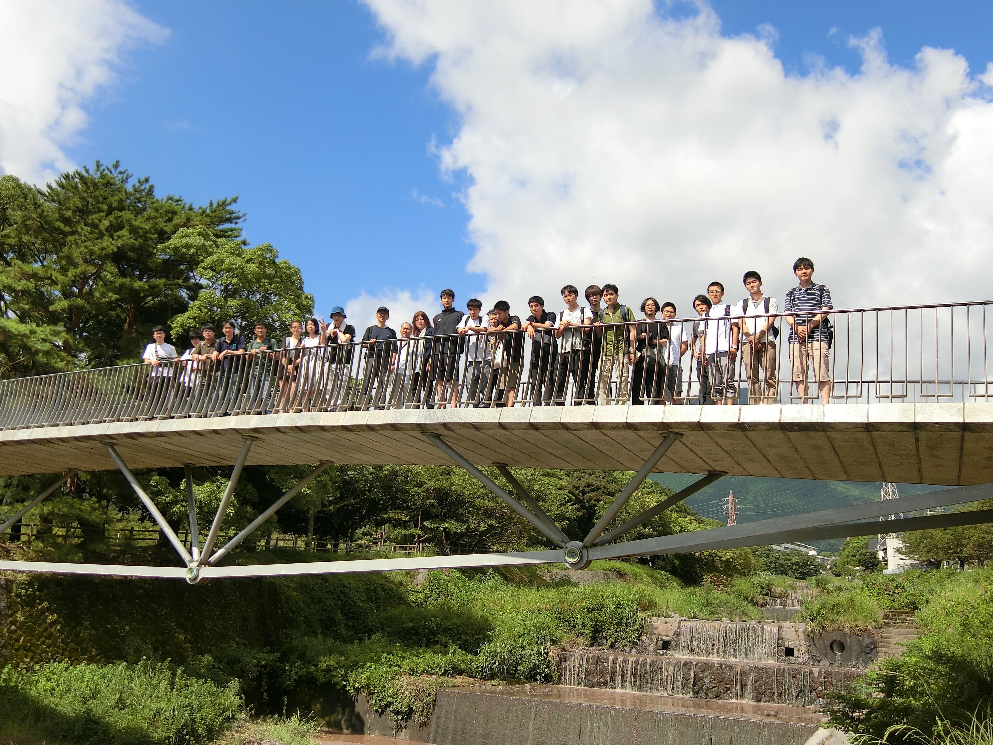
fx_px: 861
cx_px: 496
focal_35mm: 30
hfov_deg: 60.0
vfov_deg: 46.8
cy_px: 372
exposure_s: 1/200
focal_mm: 6.4
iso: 80
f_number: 8.2
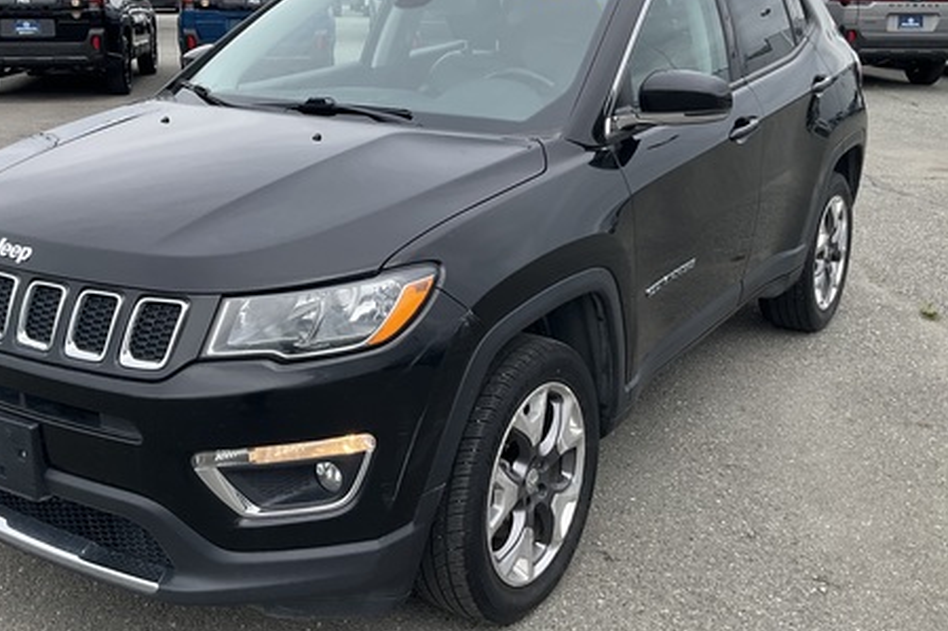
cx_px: 412
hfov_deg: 45.3
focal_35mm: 43
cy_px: 251
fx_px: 1132
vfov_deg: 31.1
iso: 25
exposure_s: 1/519
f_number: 1.8
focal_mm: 3
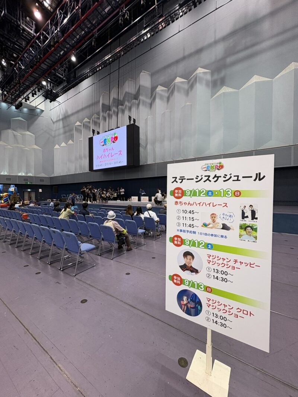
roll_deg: +0.2
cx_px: 149
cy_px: 198
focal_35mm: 14
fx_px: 161
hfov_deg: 85.7
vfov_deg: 102.1
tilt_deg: +0.5
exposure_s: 1/60
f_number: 2.2
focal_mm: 2.22
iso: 125
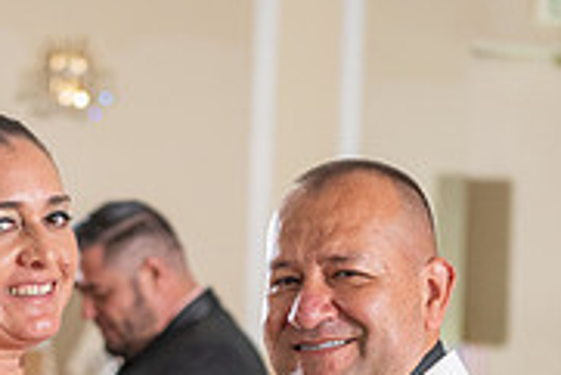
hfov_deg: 9.1
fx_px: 3493
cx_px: 40
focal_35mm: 224
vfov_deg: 6.1
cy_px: 584
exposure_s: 1/160
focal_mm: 70
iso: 800
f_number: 4
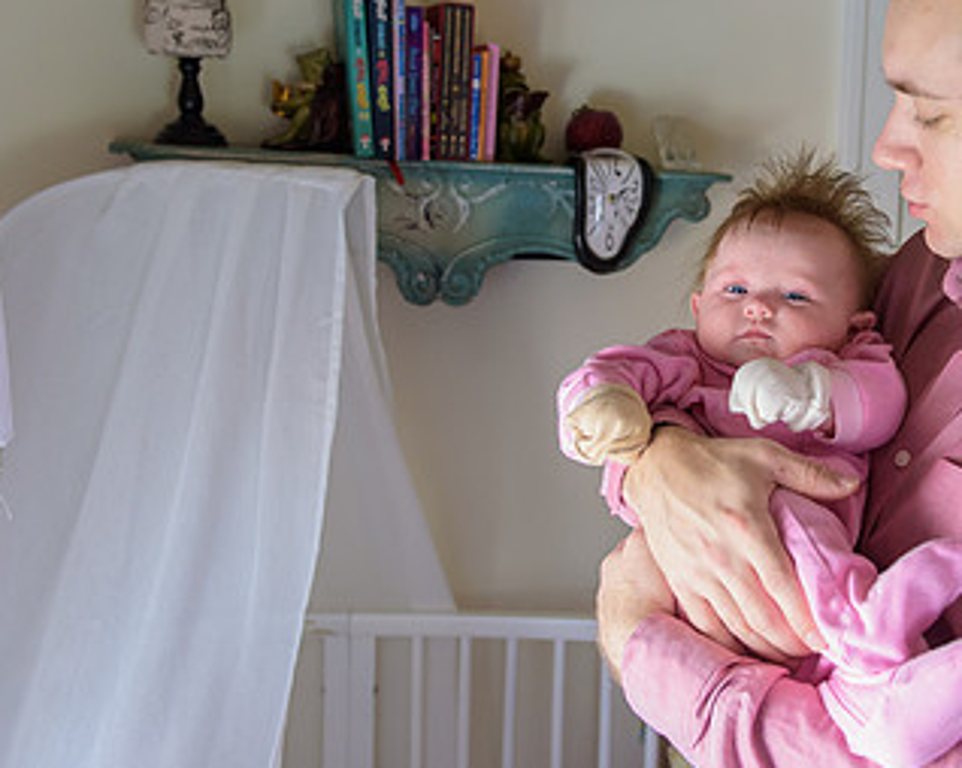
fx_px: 1366
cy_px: 310
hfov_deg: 38.0
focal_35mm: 48
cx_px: 702
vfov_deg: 31.3
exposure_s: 1/200
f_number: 3.2
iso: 1600
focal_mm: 28
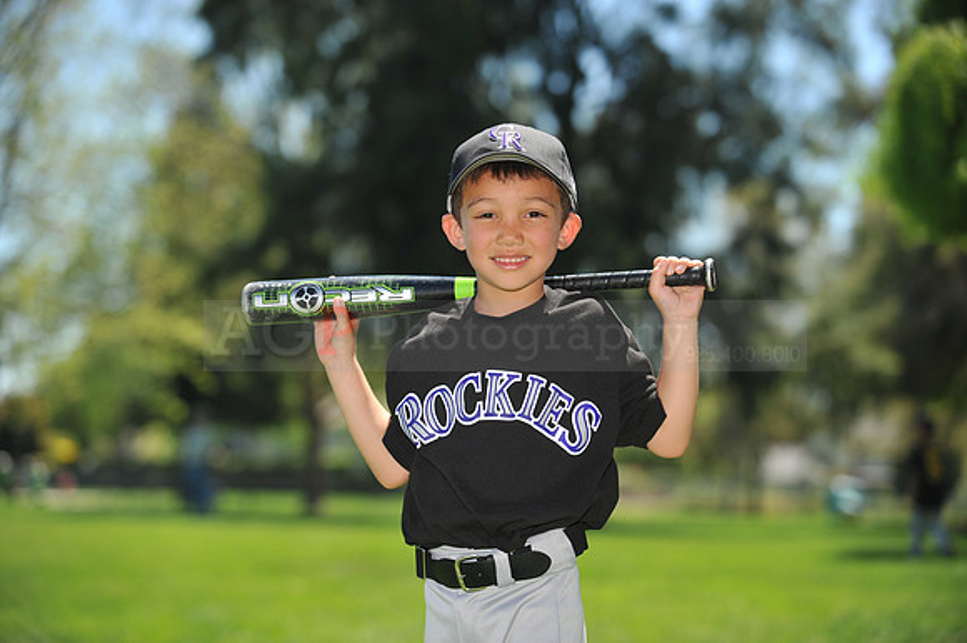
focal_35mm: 105
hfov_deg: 19.5
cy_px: 322
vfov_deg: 13.0
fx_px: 2819
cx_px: 484
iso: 200
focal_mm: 105
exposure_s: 1/1250
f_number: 4
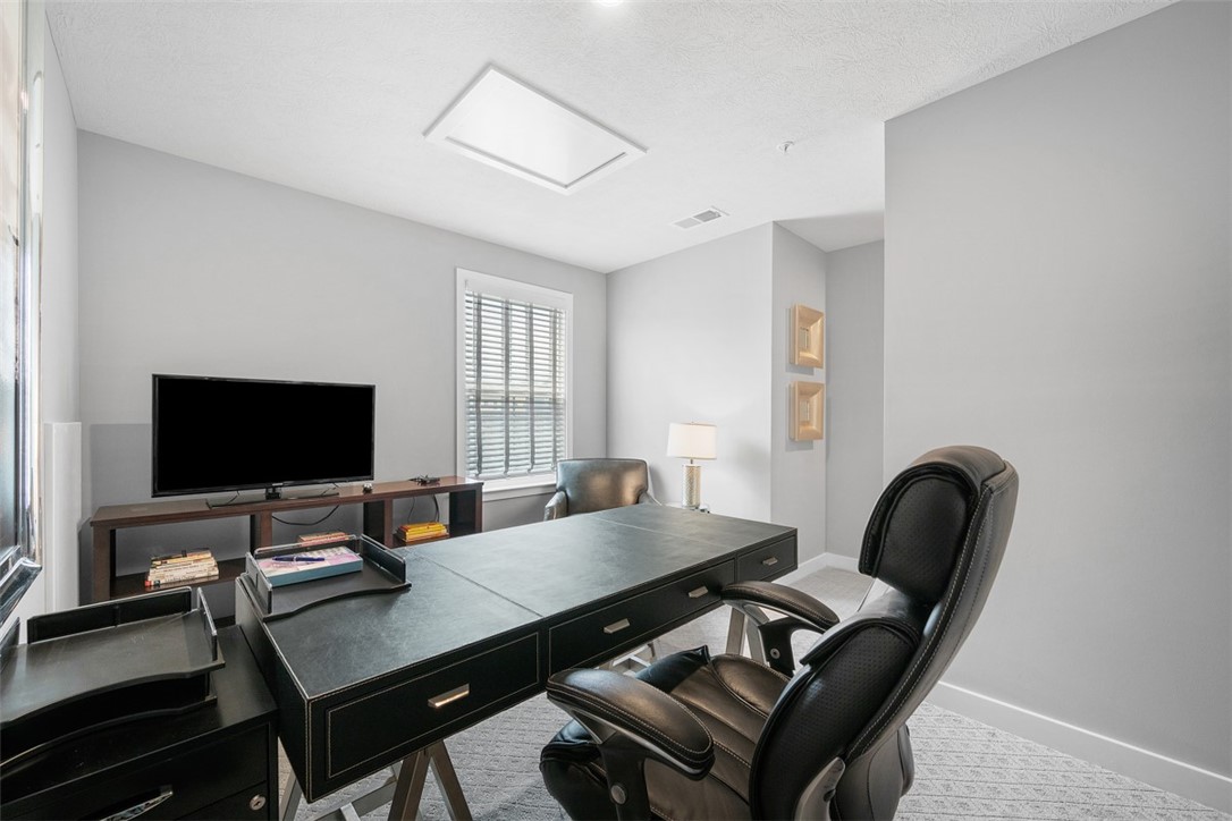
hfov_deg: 104.3
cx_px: 616
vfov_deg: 81.2
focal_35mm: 14
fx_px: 479
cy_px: 410
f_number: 8
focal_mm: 14
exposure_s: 1.6
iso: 400
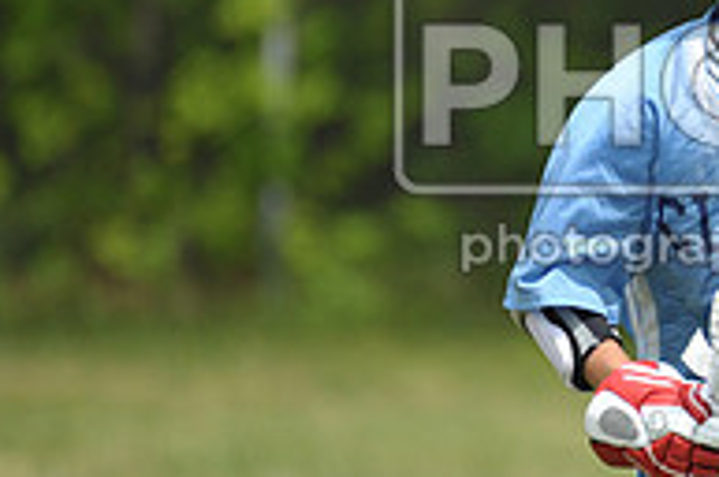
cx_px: 838
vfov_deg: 1.3
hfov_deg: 1.9
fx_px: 21614
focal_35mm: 1084
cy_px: 108
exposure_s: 1/3200
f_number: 4
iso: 640
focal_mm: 360
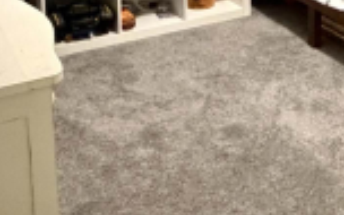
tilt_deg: -8.6
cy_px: -113
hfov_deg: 30.1
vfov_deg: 17.8
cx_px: 313
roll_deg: -0.2
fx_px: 609
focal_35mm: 65
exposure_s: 1/60
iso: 1250
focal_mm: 2.22
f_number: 2.2
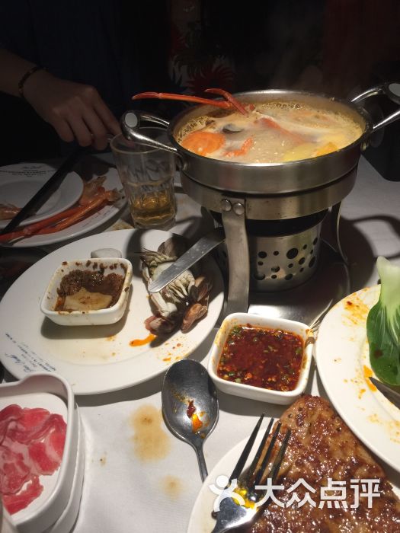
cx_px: 200
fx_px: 447
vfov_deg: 61.7
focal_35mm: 29
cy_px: 266
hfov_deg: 48.2
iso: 40
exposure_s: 1/33
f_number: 2.2
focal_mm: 4.15
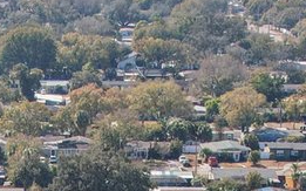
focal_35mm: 176
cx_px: 26
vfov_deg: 6.8
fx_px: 1467
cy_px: 531
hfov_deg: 11.8
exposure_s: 1/1250
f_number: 2.8
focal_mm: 8.4
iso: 400
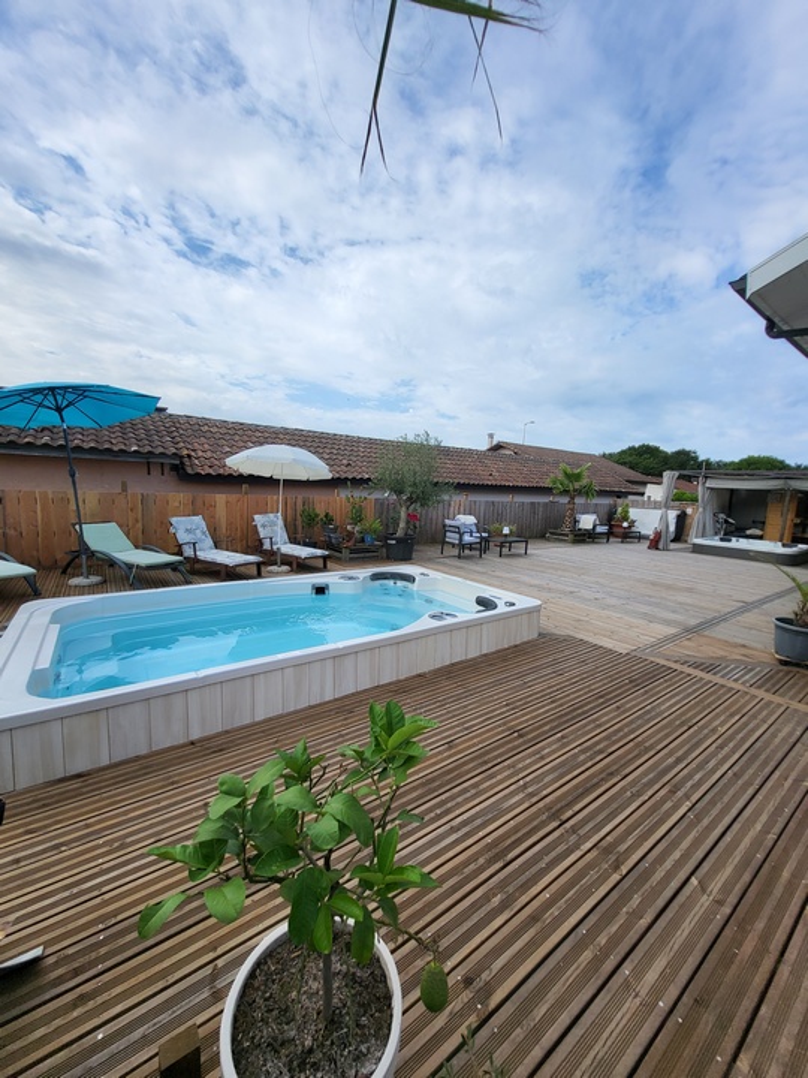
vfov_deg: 106.2
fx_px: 405
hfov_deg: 89.9
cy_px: 539
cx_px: 404
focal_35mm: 13
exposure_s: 1/1027
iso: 32
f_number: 2.2
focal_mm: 1.74
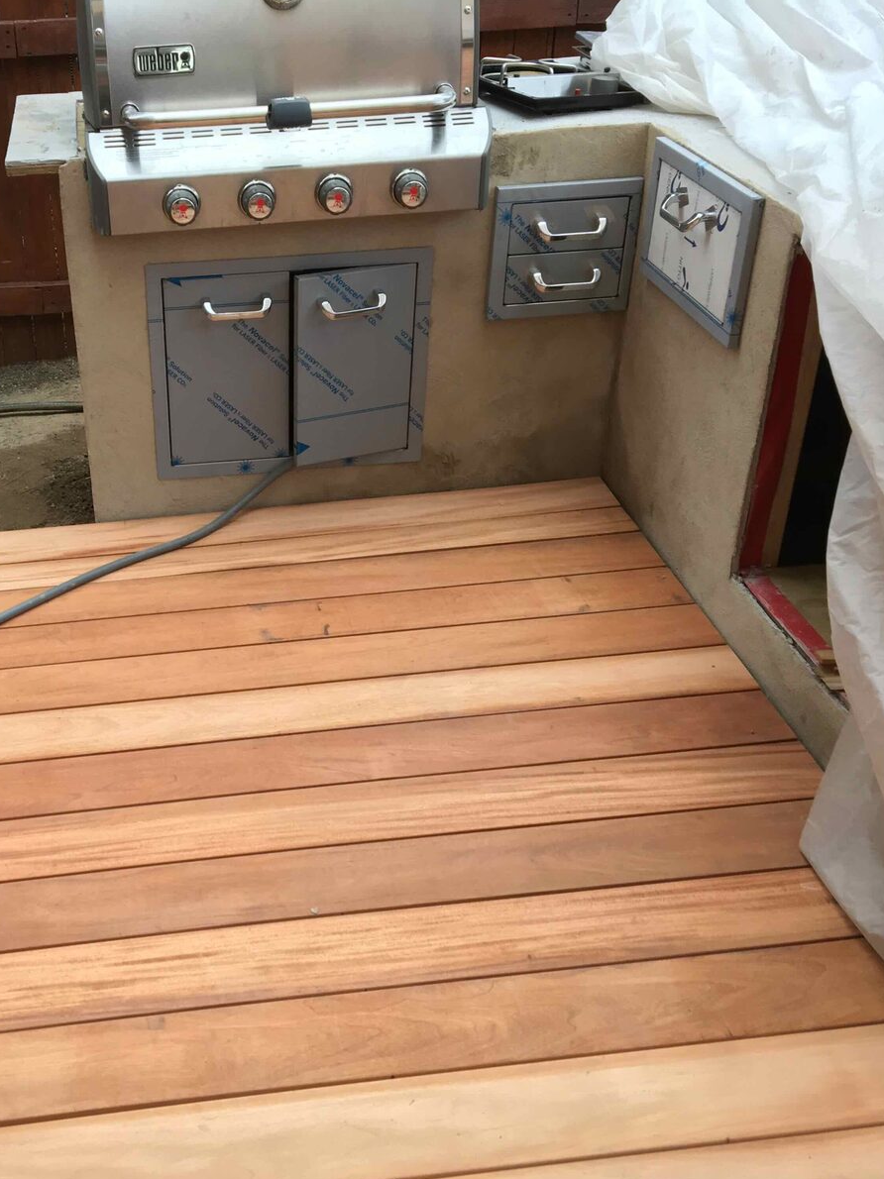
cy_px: 590
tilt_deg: -29.7
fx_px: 1328
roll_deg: +2.1
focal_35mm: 39
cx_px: 227
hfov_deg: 36.0
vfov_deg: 47.9
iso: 40
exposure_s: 1/120
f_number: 2.2
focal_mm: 4.15
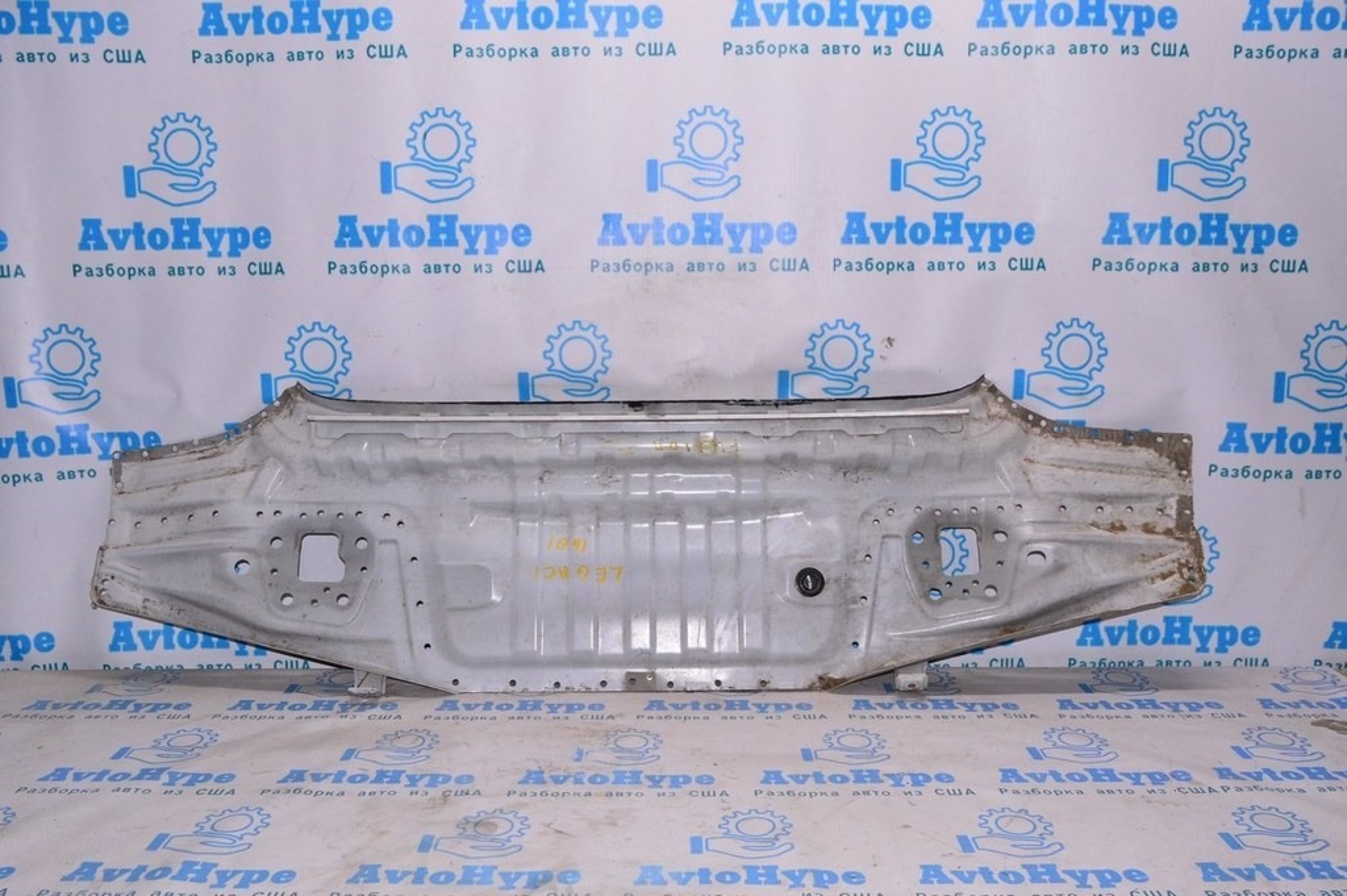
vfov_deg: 41.6
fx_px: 1178
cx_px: 674
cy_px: 448
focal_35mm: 32
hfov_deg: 59.5
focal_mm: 21
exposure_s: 1/200
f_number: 8
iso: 1600
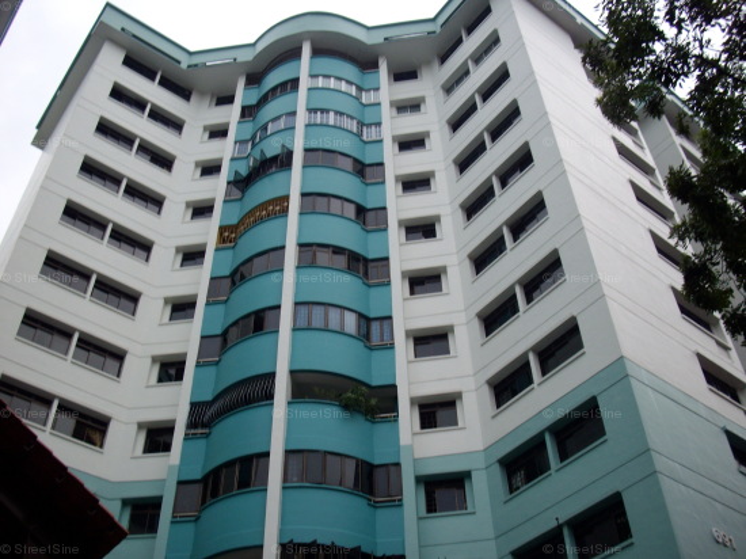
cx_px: 373
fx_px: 797
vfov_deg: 38.6
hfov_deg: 50.2
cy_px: 280
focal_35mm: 37
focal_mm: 6.2
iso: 91
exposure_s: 1/125
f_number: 2.8
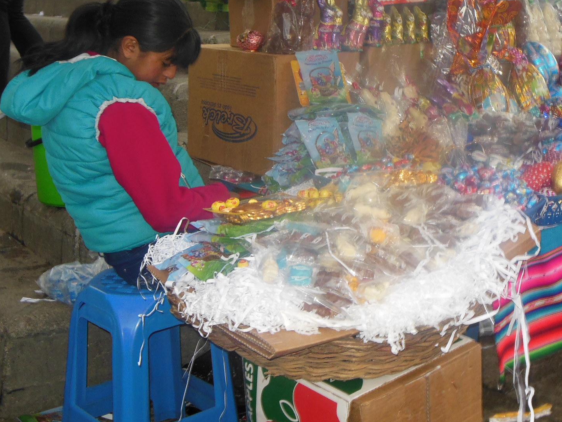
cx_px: 380
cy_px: 109
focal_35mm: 60
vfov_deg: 24.2
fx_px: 974
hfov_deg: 31.9
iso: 250
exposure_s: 1/30
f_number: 3.6
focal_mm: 6.8
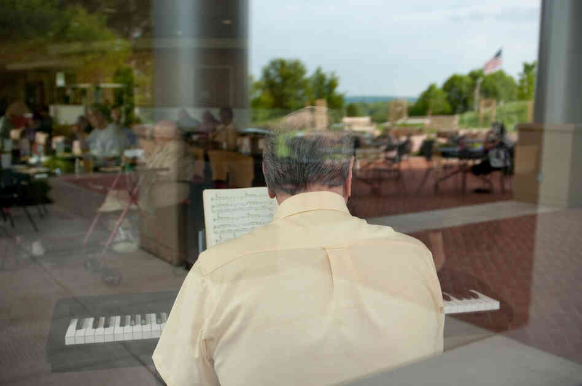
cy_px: 193
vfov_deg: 36.8
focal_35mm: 36
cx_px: 291
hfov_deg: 53.2
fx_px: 581
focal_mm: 24
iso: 400
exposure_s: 1/1000
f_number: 2.8
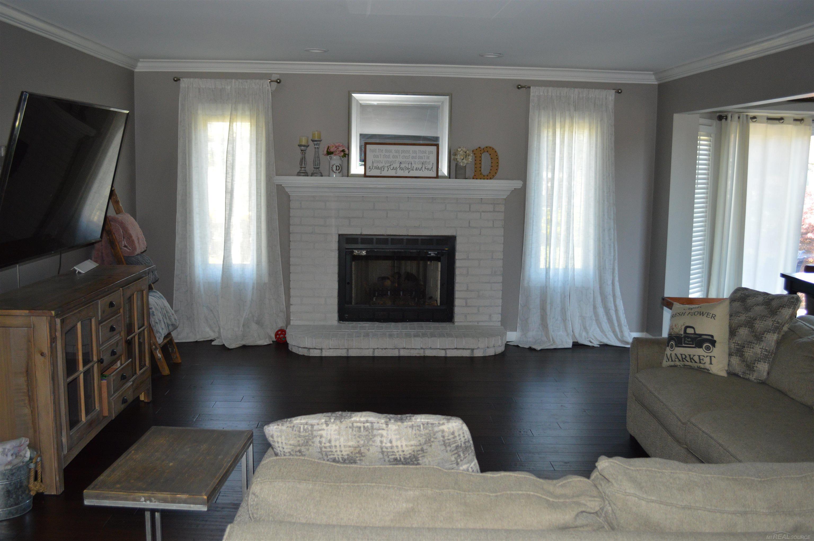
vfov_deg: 39.9
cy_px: 270
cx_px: 407
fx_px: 745
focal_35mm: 33
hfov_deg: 57.3
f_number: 4
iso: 640
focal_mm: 22
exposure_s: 1/60
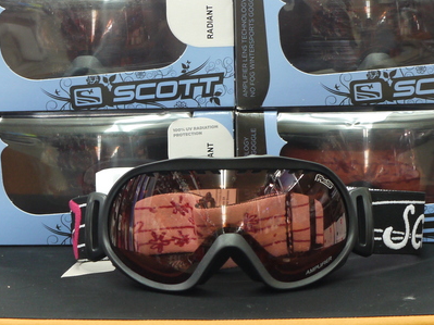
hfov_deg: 9.8
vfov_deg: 7.3
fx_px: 2532
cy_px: 153
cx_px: 210
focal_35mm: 202
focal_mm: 45
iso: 400
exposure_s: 1/10
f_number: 5.6
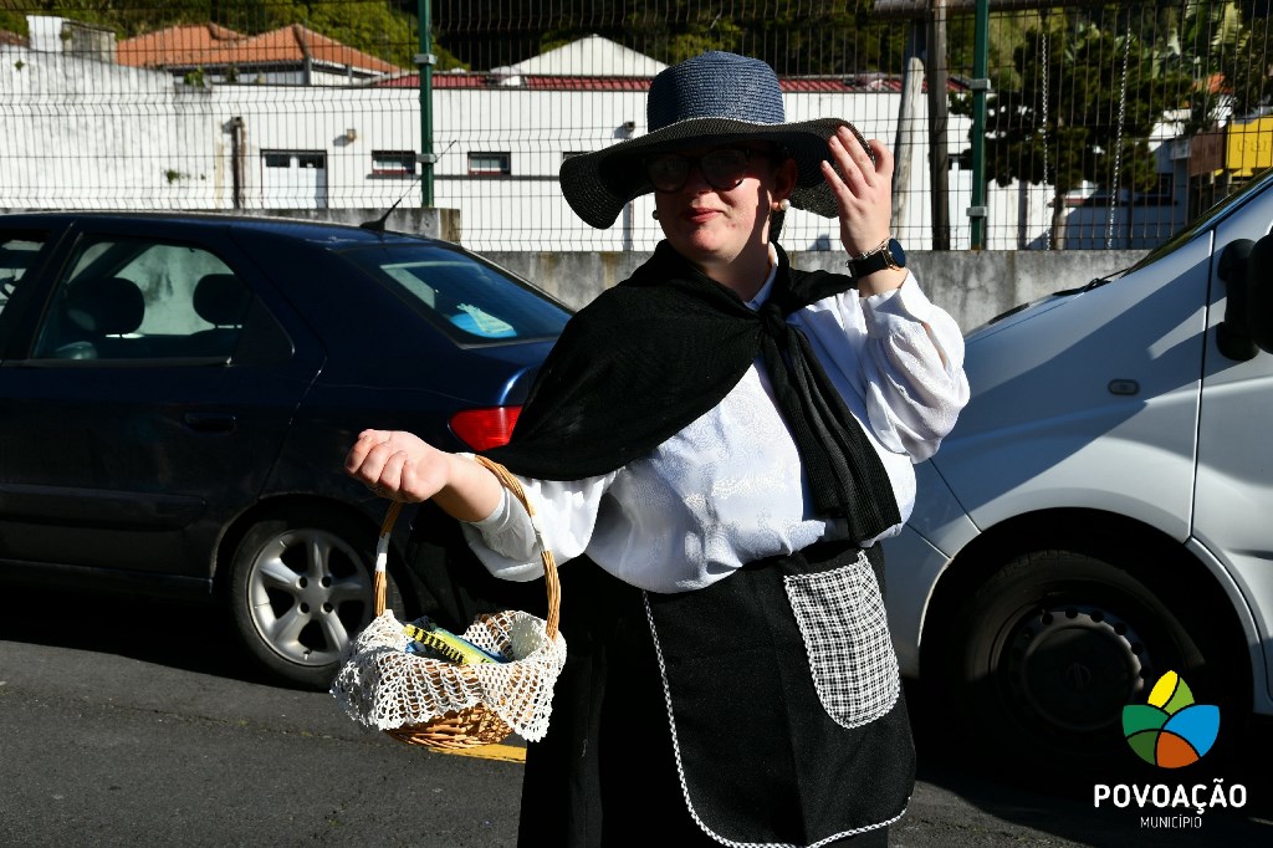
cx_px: 636
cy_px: 424
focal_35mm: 48
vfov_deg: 28.1
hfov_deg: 41.1
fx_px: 1697
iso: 100
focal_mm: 32
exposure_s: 1/320
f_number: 9
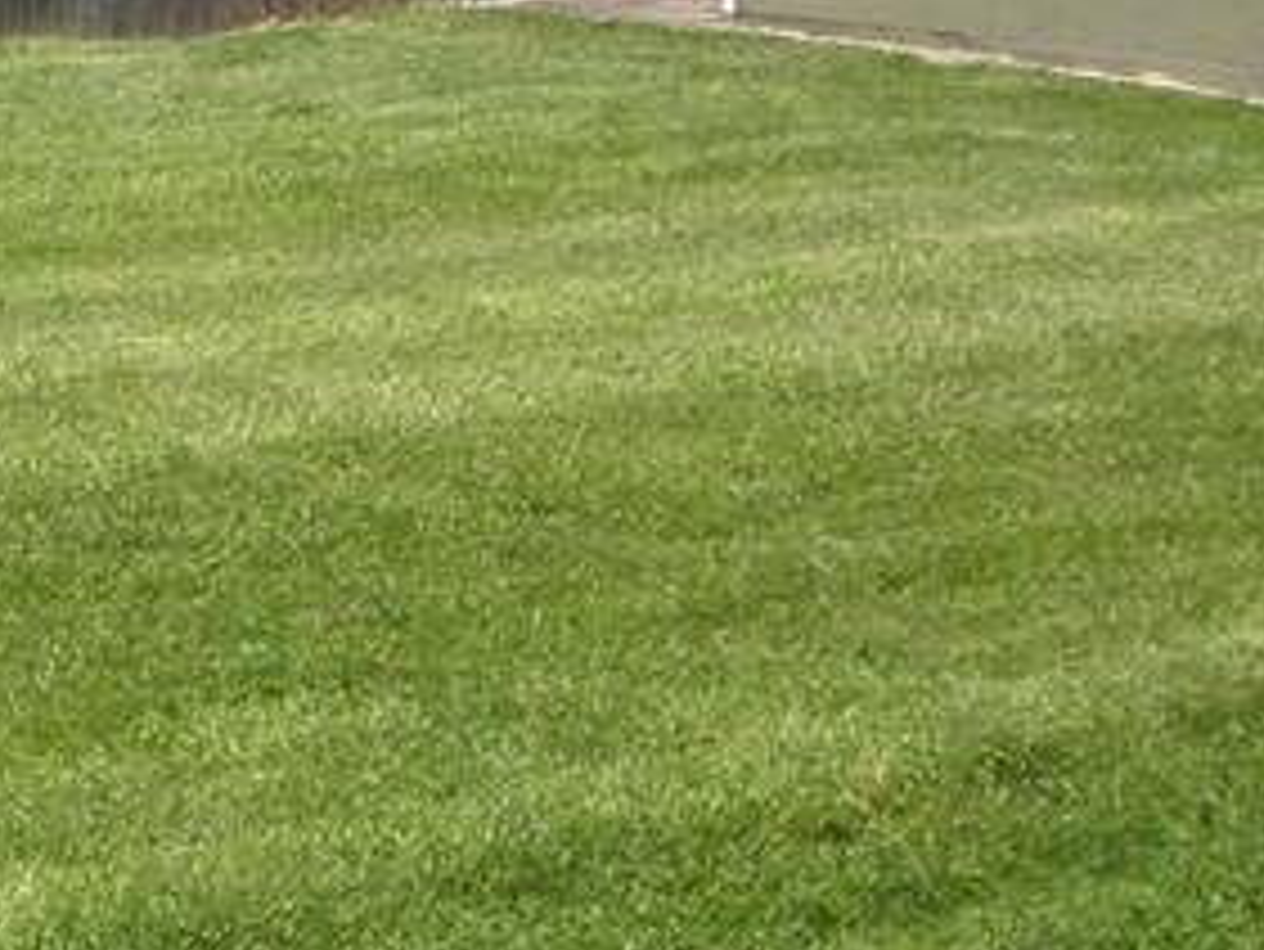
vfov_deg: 11.3
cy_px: 315
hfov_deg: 14.1
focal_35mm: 131
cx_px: -603
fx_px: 4785
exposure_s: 1/414
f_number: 3.5
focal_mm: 6.3
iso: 64
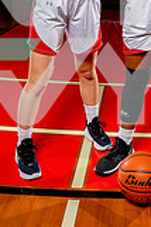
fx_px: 353
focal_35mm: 56
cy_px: -17
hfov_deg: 22.7
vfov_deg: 31.9
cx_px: 168
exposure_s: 1/250
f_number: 8
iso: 100
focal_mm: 20
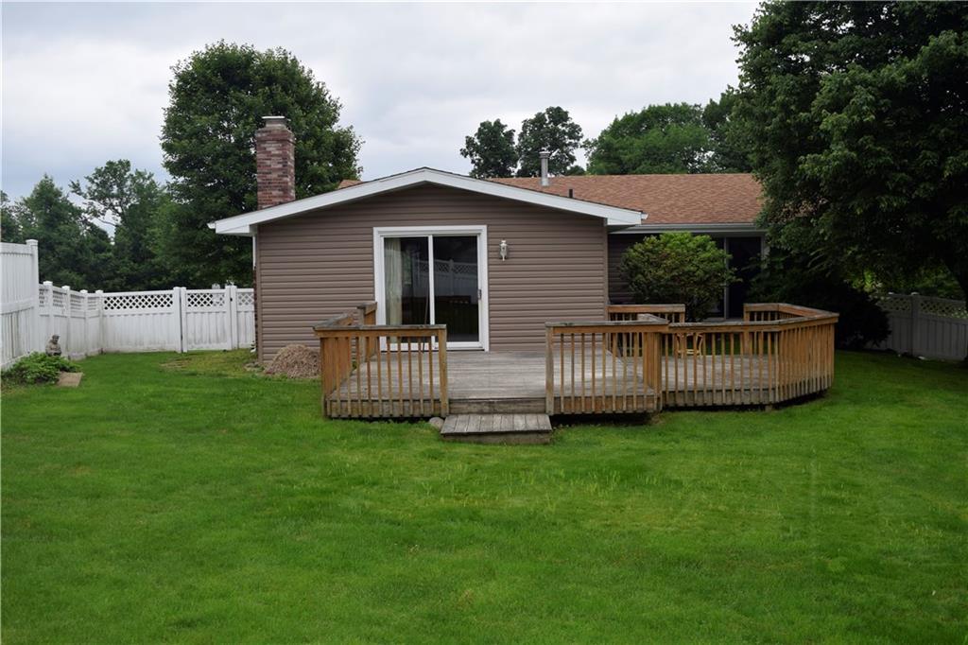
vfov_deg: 39.9
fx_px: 887
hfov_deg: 57.2
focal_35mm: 33
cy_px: 322
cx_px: 484
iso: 100
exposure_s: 1/160
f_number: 6.3
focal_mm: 22
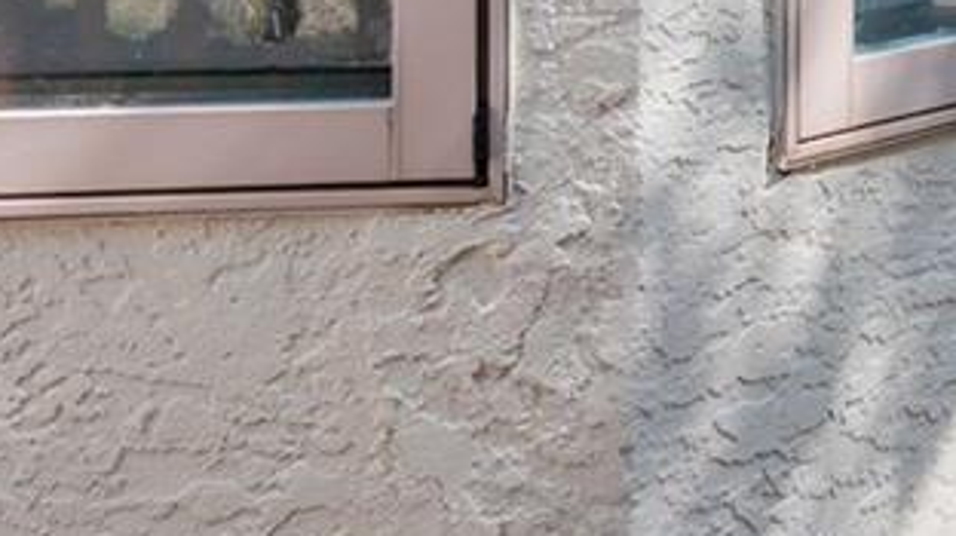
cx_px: 1305
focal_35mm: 86
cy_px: -294
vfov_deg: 13.2
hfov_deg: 21.8
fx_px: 2179
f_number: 8
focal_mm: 16
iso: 50
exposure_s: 1/3200
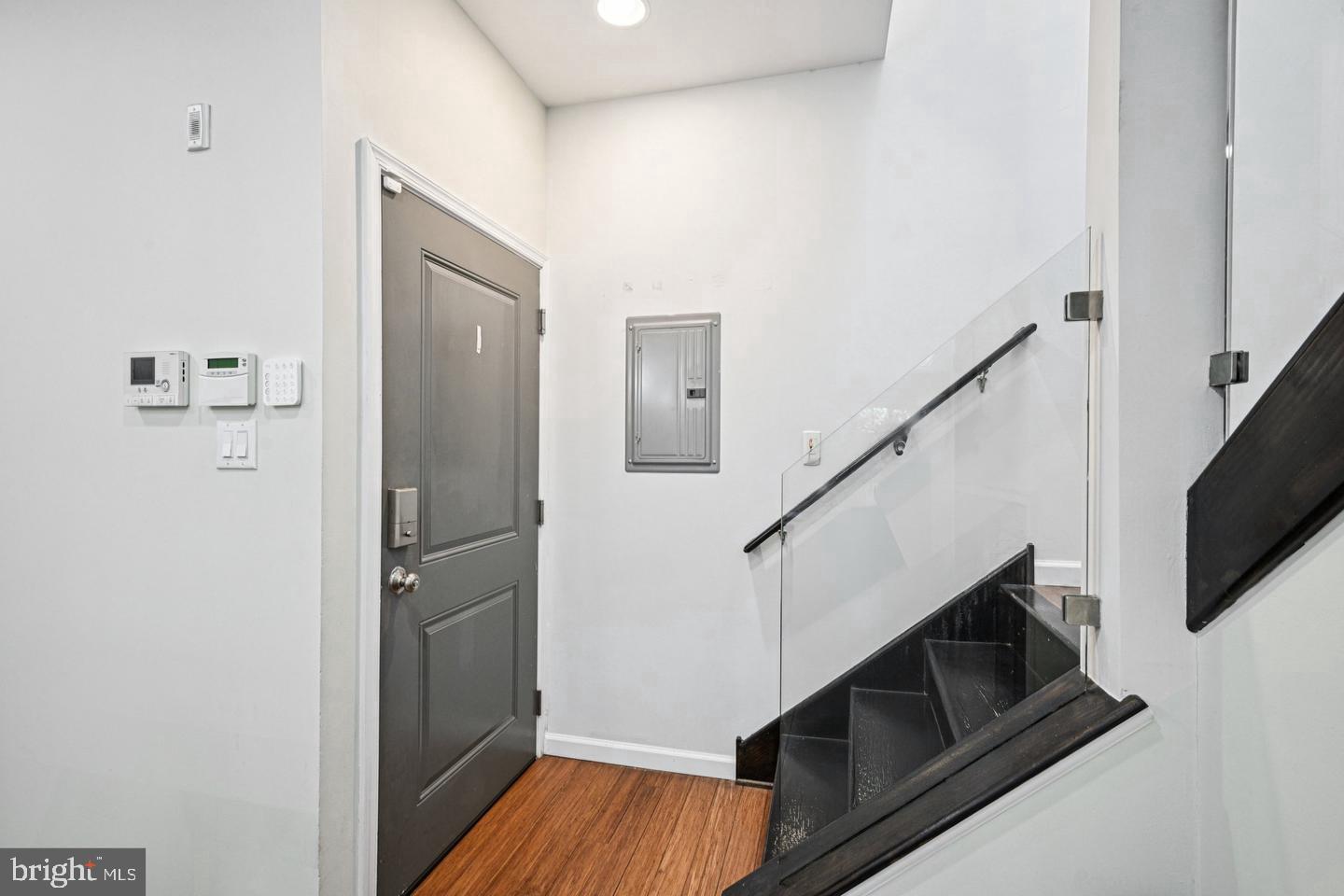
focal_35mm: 16
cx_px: 672
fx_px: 597
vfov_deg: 73.7
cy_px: 448
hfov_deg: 96.7
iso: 800
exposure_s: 1/40
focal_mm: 16
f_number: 8
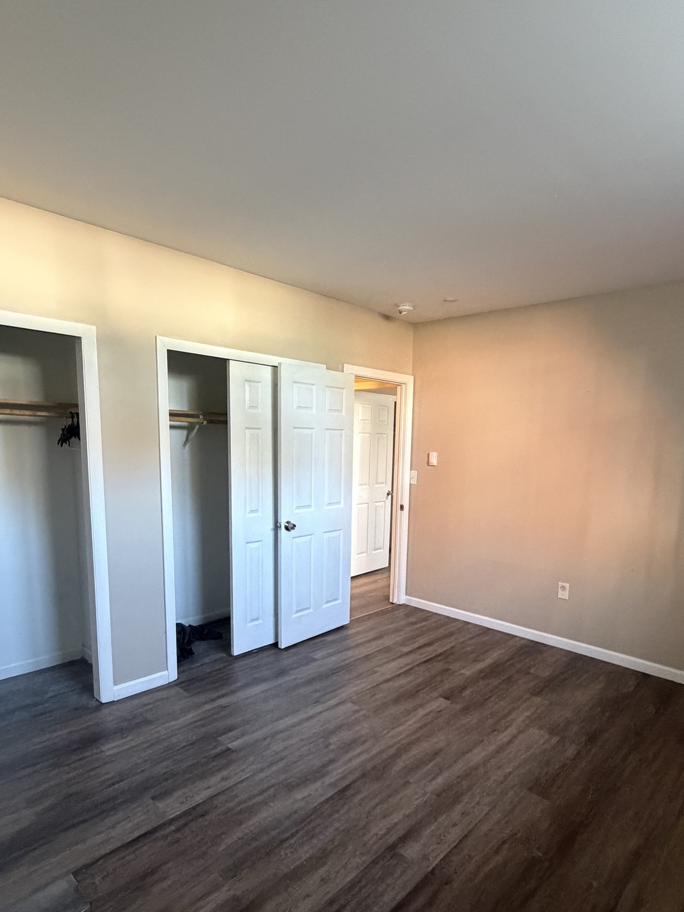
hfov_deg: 66.0
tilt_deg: -9.8
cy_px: 528
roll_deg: -2.4
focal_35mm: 20
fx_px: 527
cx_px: 349
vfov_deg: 81.1
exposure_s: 1/60
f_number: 2.2
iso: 800
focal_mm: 2.22
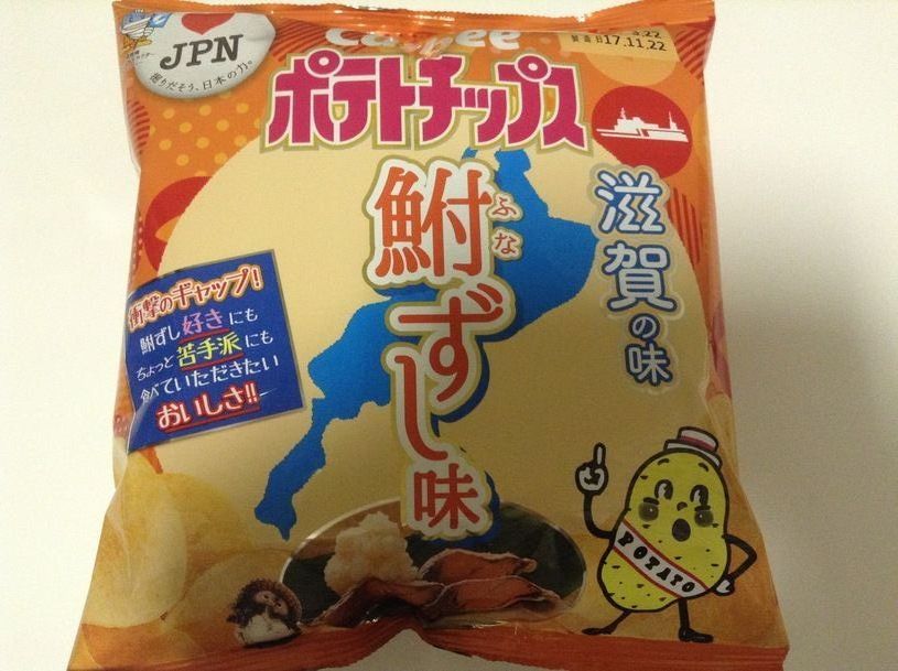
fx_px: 855
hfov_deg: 55.4
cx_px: 449
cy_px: 336
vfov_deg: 42.9
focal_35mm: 33
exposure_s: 1/24
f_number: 2.4
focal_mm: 3.3
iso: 250
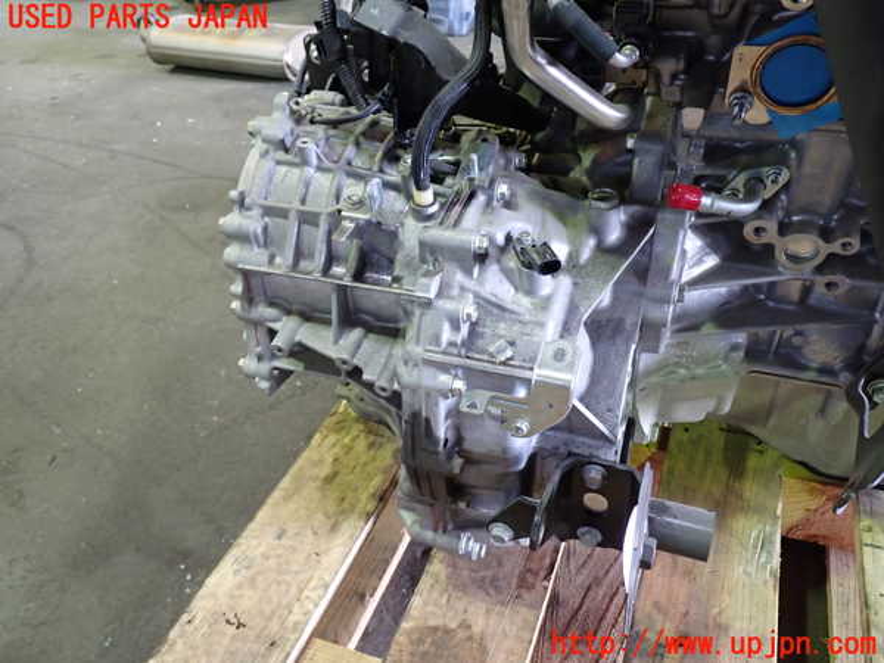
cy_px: 332
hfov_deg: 60.0
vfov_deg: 46.8
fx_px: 766
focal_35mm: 30
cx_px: 442
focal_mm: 5.4
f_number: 2.3
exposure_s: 1/30
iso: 400
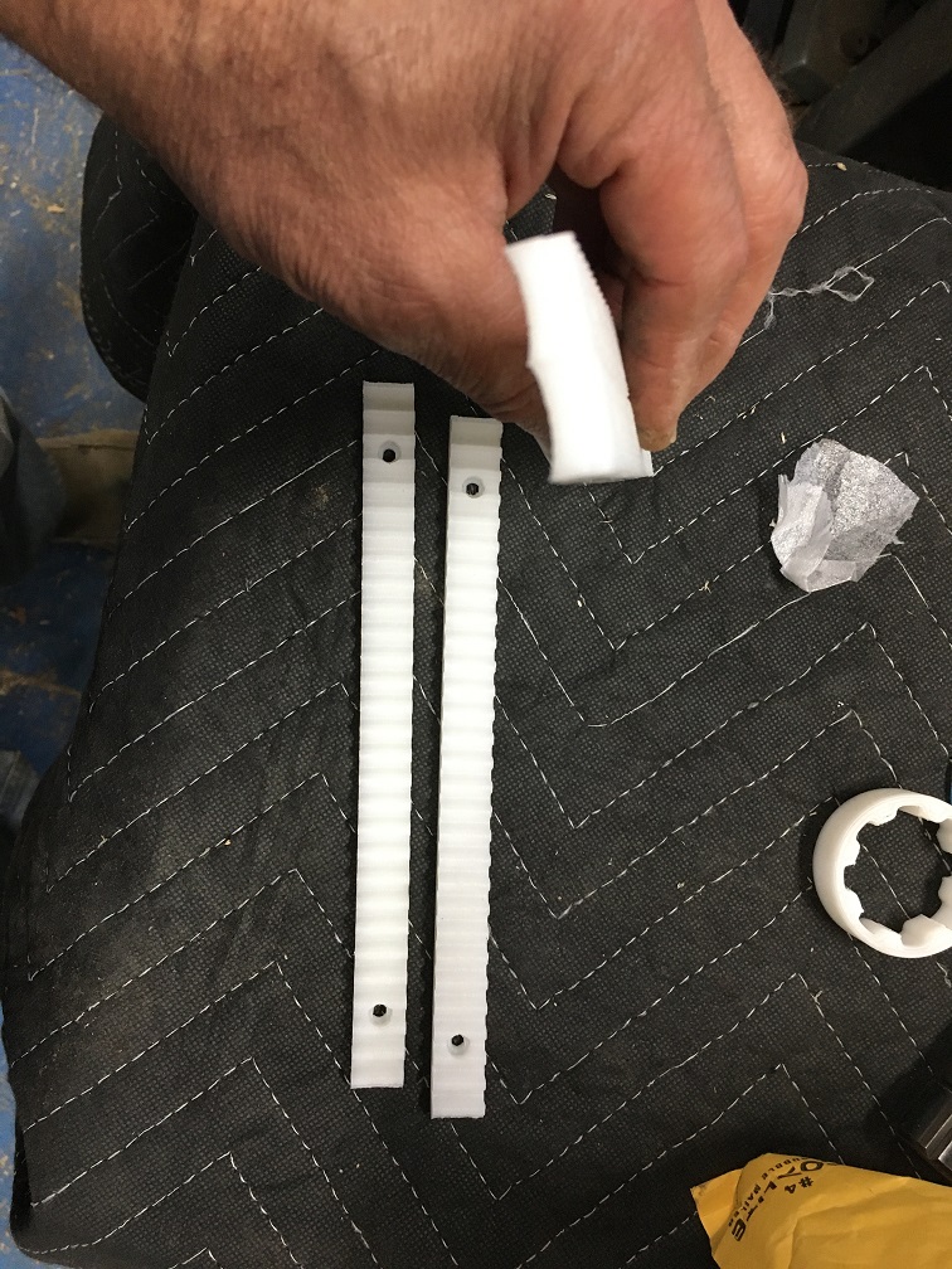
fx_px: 1063
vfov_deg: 61.7
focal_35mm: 29
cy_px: 634
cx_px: 476
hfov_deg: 48.2
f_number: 2.2
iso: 160
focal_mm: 4.15
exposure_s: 1/30
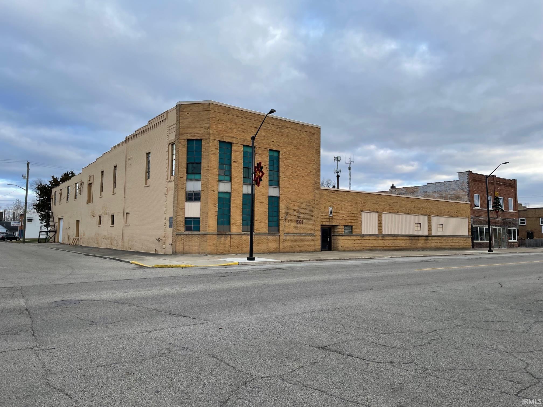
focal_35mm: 26
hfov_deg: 67.3
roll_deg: -0.6
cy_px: 204
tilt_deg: +5.3
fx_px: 408
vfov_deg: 53.1
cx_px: 272
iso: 32
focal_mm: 4.2
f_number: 1.6
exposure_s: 1/615
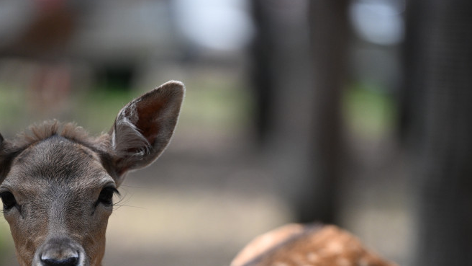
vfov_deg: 3.6
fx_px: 4243
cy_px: 254
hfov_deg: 6.4
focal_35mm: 339
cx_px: 229
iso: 800
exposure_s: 1/5000
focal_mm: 200
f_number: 2.8
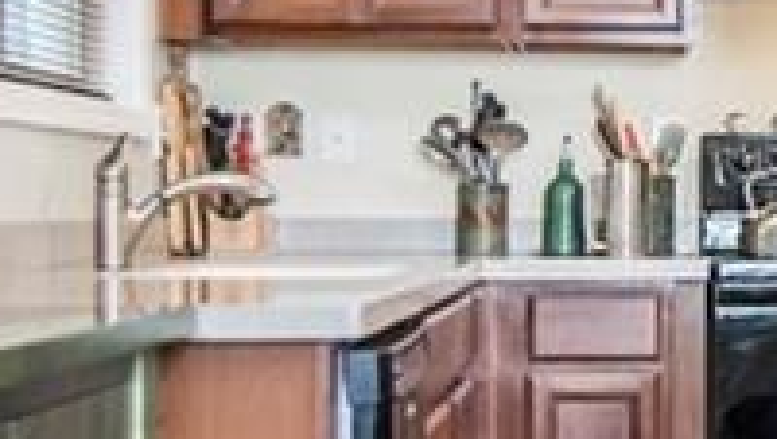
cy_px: 216
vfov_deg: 13.3
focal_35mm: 91
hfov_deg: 20.9
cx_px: 1057
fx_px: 1877
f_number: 2.8
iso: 1250
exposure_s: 1/40
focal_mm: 17
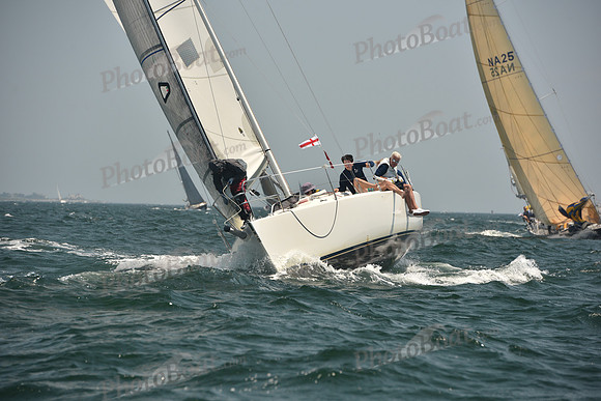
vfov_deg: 6.9
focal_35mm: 200
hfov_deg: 10.3
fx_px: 3340
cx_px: 300
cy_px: 200
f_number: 6.3
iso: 250
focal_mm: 200
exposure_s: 1/640
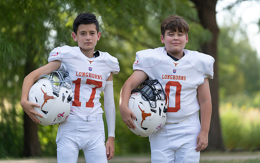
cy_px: 69
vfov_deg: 8.7
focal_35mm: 150
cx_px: 141
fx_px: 1063
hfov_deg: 13.9
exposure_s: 1/400
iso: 100
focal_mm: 135
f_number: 2.8
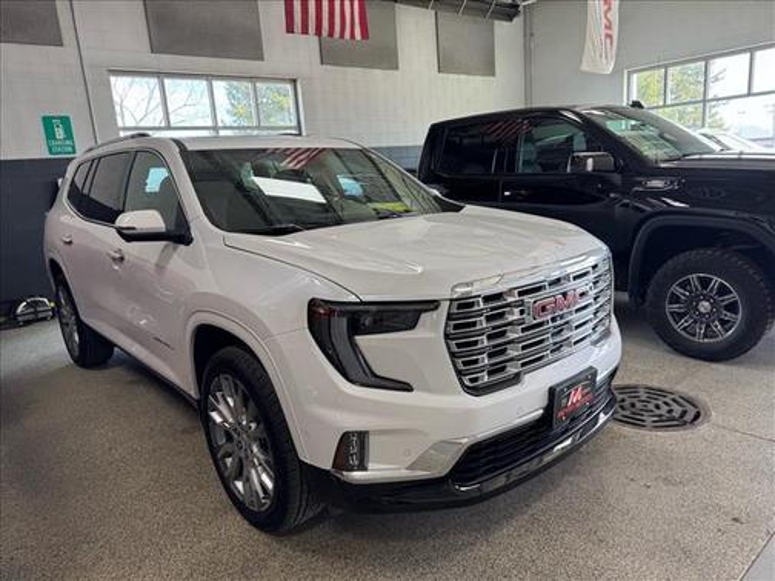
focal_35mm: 24
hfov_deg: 71.6
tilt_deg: -13.1
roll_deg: +3.1
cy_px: 290
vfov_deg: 56.8
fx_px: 537
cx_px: 388
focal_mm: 6.76
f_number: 1.78
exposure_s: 1/120
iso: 80
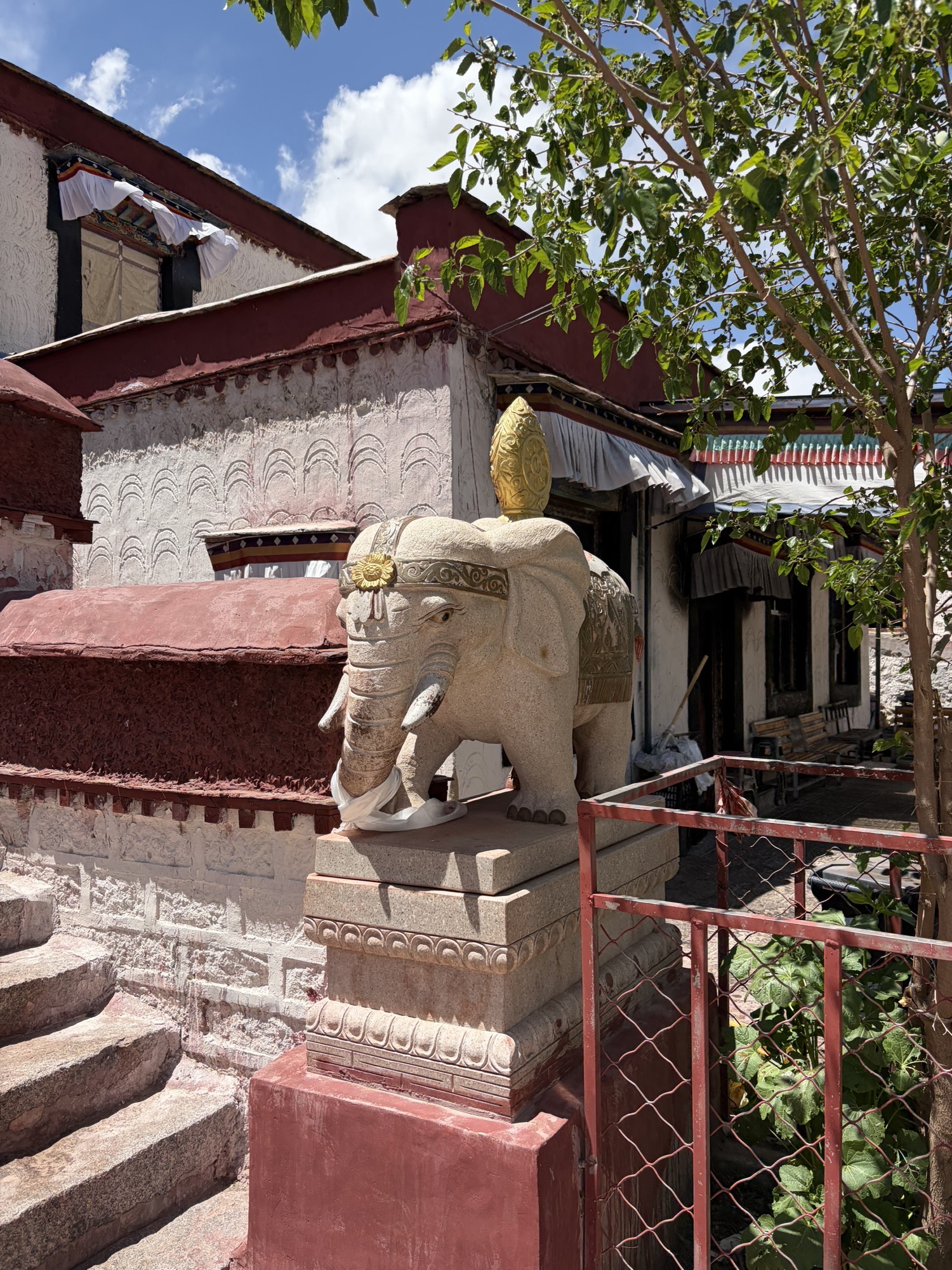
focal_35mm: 26
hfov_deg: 53.1
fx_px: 953
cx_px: 476
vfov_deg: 67.3
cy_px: 635
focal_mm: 5.96
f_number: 1.6
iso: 50
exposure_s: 1/2985
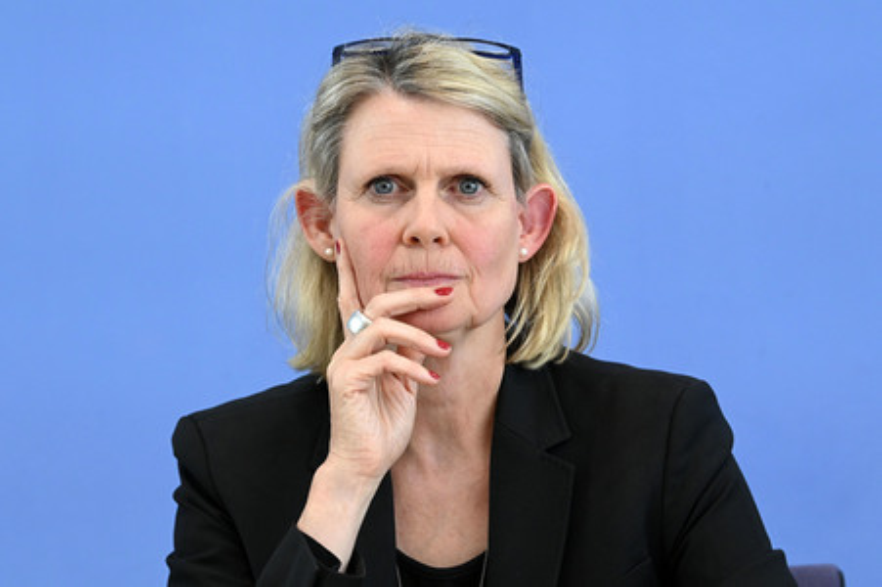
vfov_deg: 9.8
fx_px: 3427
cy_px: 294
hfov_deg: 14.7
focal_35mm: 140
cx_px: 441
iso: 5000
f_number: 7.1
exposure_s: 1/800
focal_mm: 140
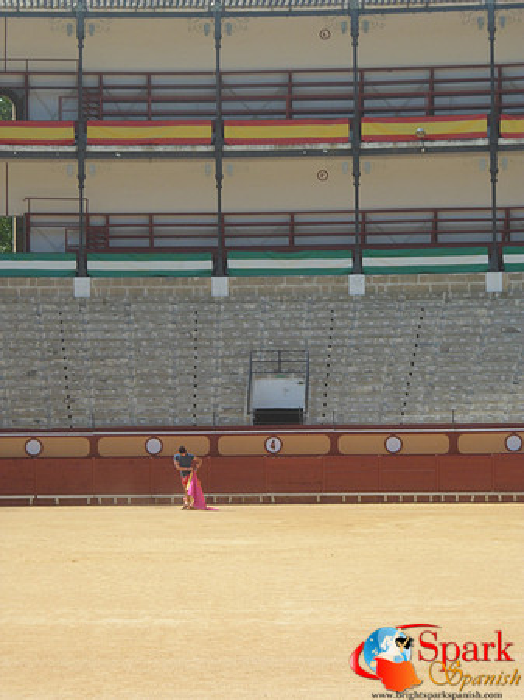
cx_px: 262
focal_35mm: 130
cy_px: 350
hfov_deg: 11.4
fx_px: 2626
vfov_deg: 15.2
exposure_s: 1/350
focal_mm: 24.5
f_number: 5.9
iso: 80
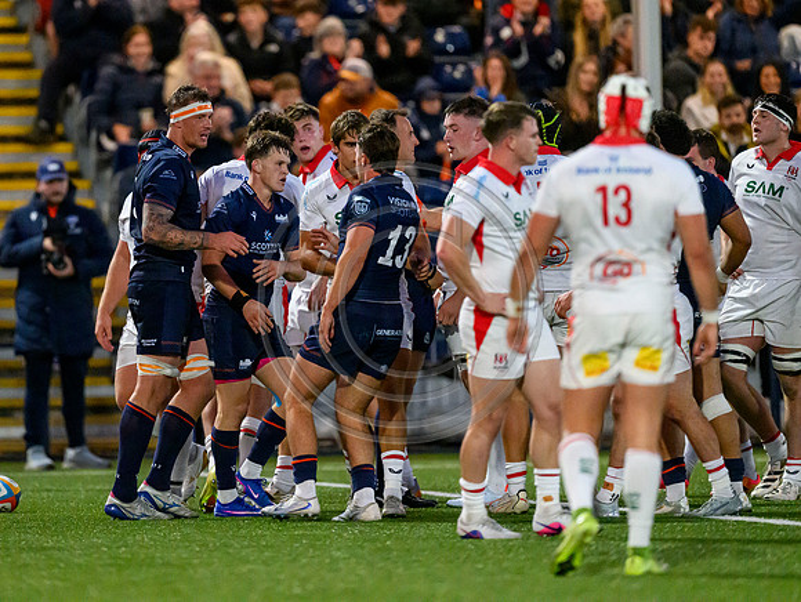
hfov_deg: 3.7
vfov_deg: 2.8
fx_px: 12483
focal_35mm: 539
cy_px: 227
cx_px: 239
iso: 12800
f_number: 2.8
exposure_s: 1/800
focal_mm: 400
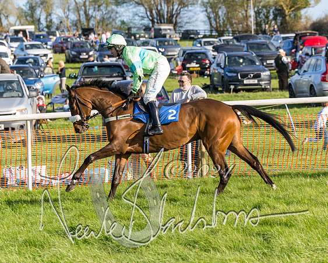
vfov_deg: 8.2
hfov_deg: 10.3
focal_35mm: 187
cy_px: 142
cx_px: 164
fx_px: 1819
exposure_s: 1/1600
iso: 400
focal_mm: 97
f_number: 4
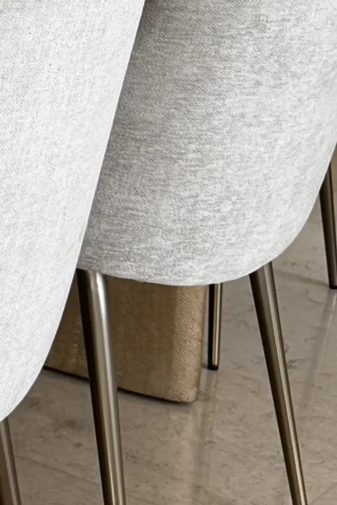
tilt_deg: -7.7
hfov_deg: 8.6
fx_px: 1937
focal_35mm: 138
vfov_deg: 14.3
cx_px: -600
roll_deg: +0.6
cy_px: -150
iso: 160
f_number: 1.78
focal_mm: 6.76
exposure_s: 1/121
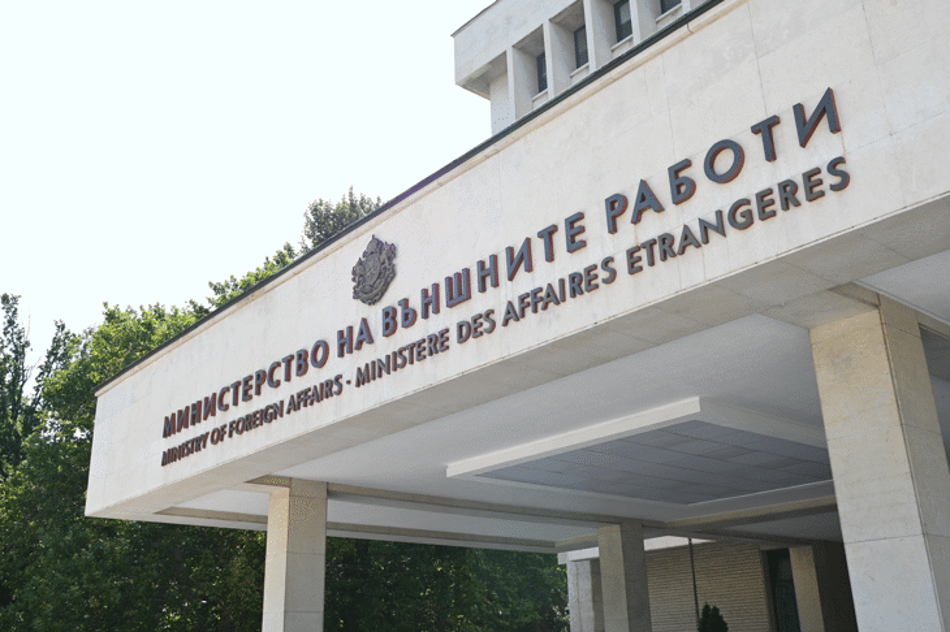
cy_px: 316
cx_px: 475
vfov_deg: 37.8
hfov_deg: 54.5
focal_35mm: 35
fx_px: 923
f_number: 10
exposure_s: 1/200
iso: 250
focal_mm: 35
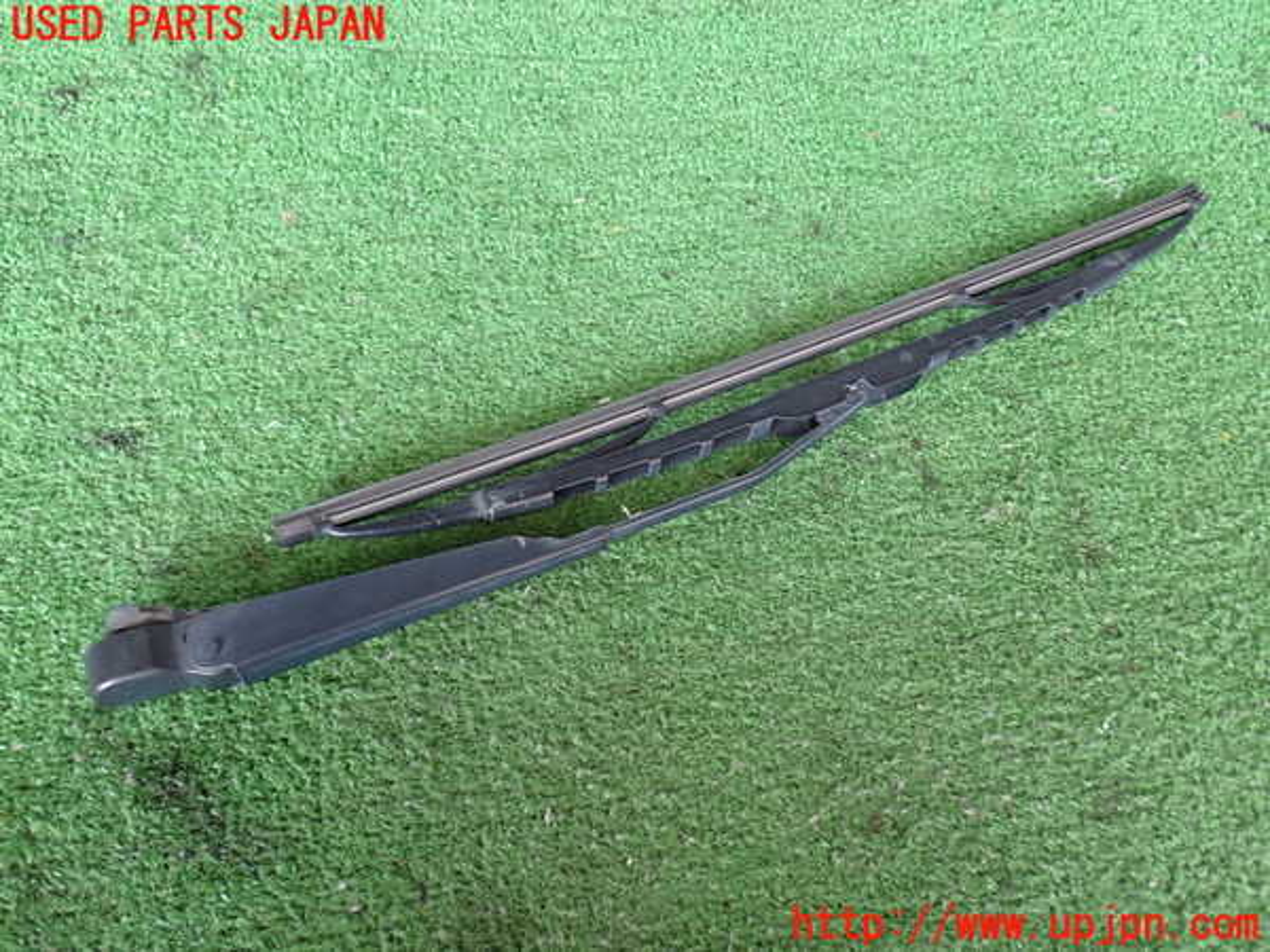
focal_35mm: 32
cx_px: 635
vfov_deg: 44.2
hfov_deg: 56.8
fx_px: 1174
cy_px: 476
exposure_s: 1/40
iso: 200
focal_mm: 5.79
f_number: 2.4
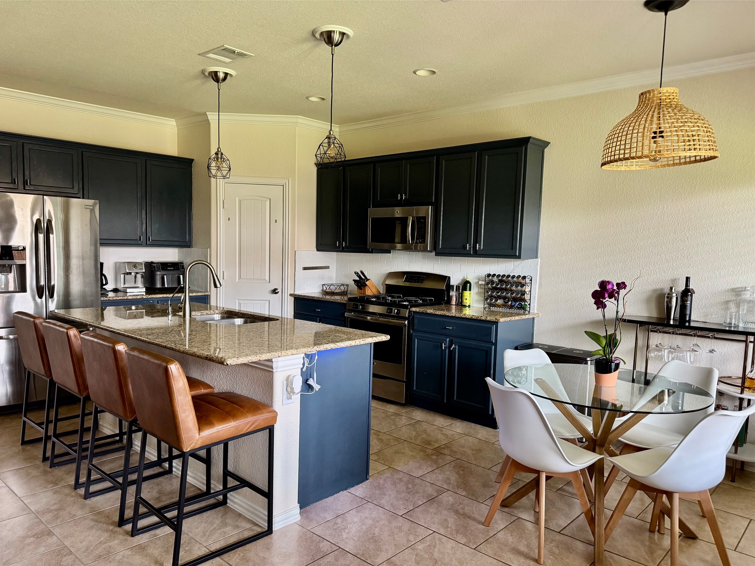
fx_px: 545
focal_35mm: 25
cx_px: 362
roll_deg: -1.6
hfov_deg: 69.4
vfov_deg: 54.9
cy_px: 294
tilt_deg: -6.0
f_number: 1.78
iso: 320
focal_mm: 6.76
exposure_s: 1/60
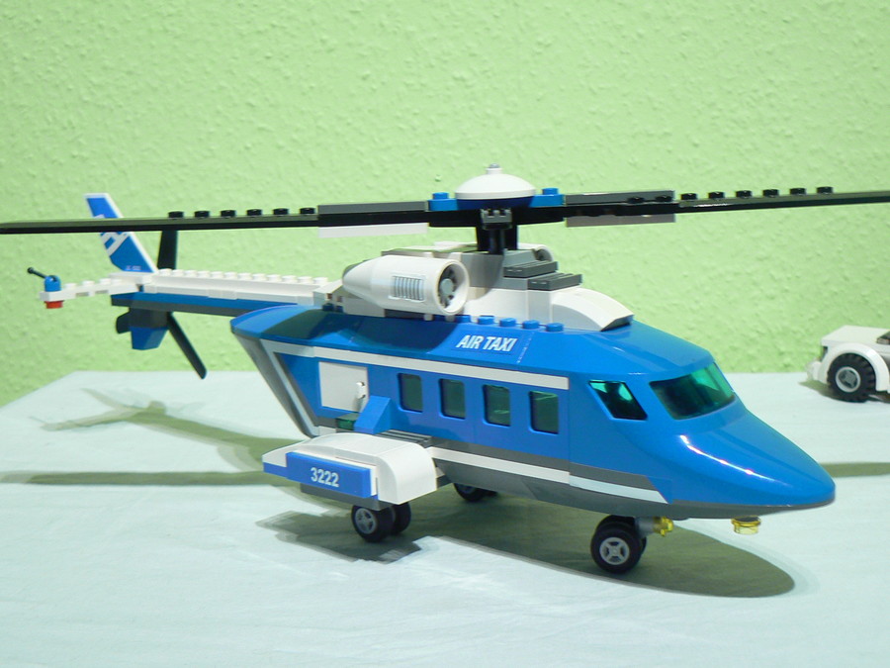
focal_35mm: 43
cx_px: 445
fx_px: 1106
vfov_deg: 33.6
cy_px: 334
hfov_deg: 43.9
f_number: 2.8
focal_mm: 6
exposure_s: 1/8
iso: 100
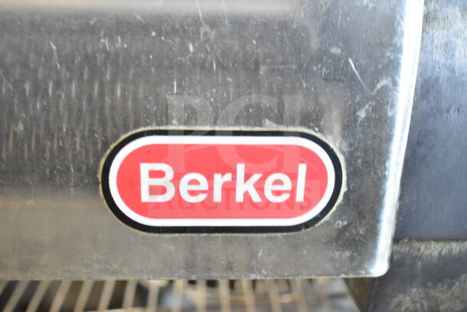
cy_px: 156
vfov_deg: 33.0
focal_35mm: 40
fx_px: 525
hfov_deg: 47.9
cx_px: 234
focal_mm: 27
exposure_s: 1/40
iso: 2000
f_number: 4
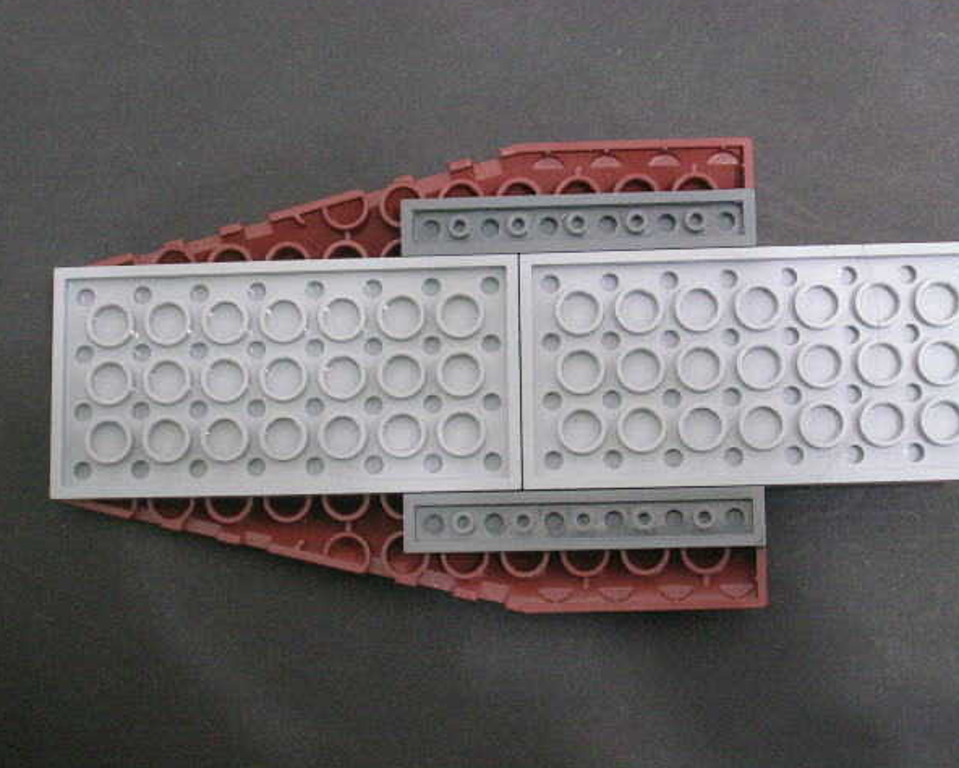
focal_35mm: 77
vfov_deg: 19.9
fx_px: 2186
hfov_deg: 24.7
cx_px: 512
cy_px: 382
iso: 200
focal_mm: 11.1
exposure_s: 1/2.9
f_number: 3.8
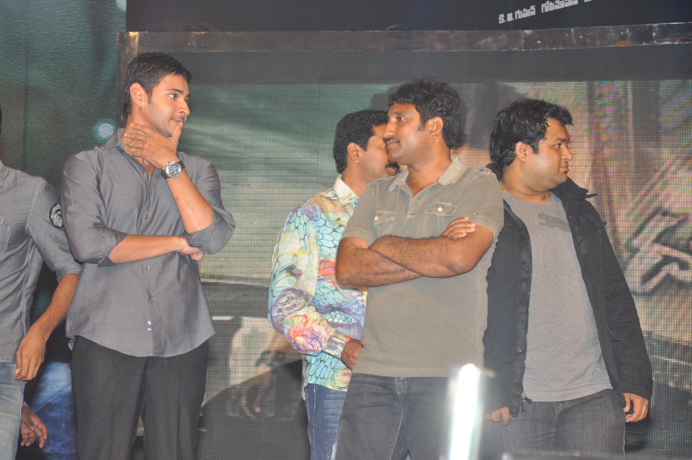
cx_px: 346
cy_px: 230
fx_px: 2448
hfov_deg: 16.1
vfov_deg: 10.7
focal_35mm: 128
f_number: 6.3
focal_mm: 85
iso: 400
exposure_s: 1/125
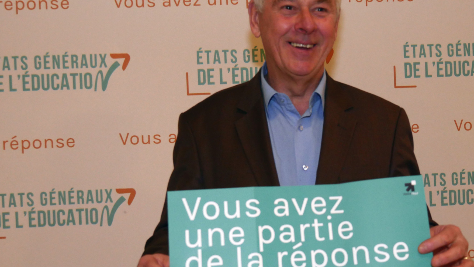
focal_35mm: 66
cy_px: 133
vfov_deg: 18.3
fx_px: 829
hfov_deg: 31.8
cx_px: 271
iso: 1600
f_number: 4.2
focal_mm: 26
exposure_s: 1/60
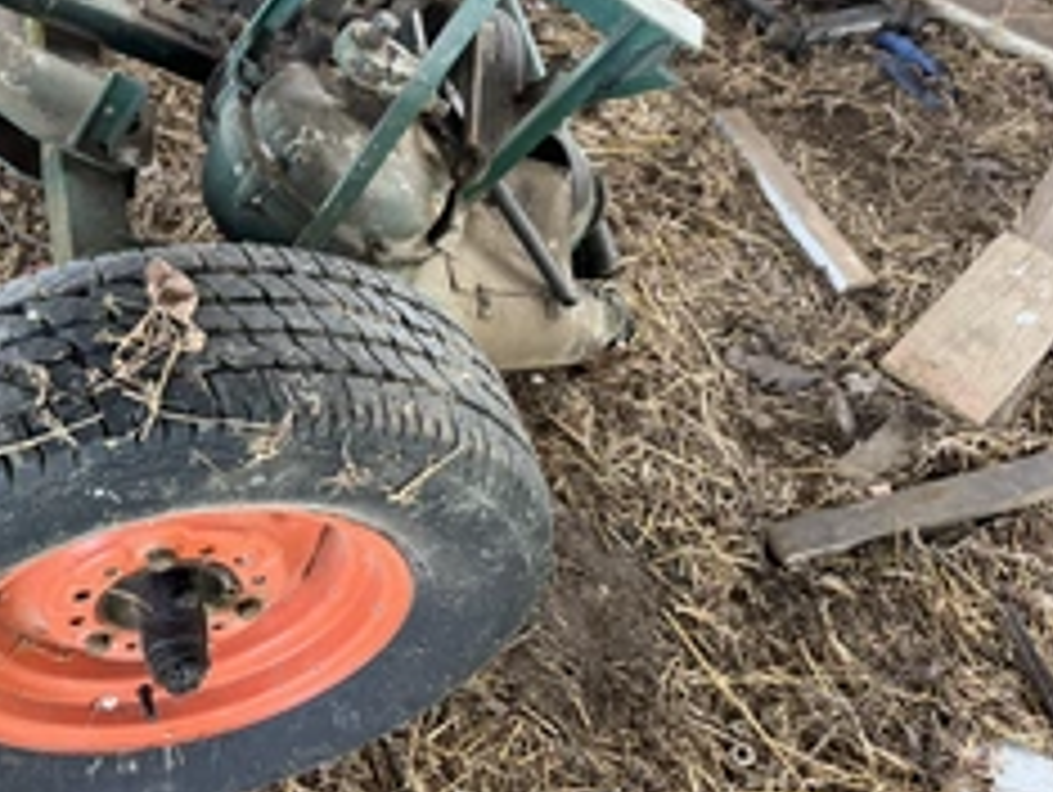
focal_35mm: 41
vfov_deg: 34.6
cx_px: 212
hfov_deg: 43.6
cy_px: 216
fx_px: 1248
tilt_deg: -44.1
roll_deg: -4.1
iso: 200
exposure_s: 1/84
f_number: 1.78
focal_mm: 6.76
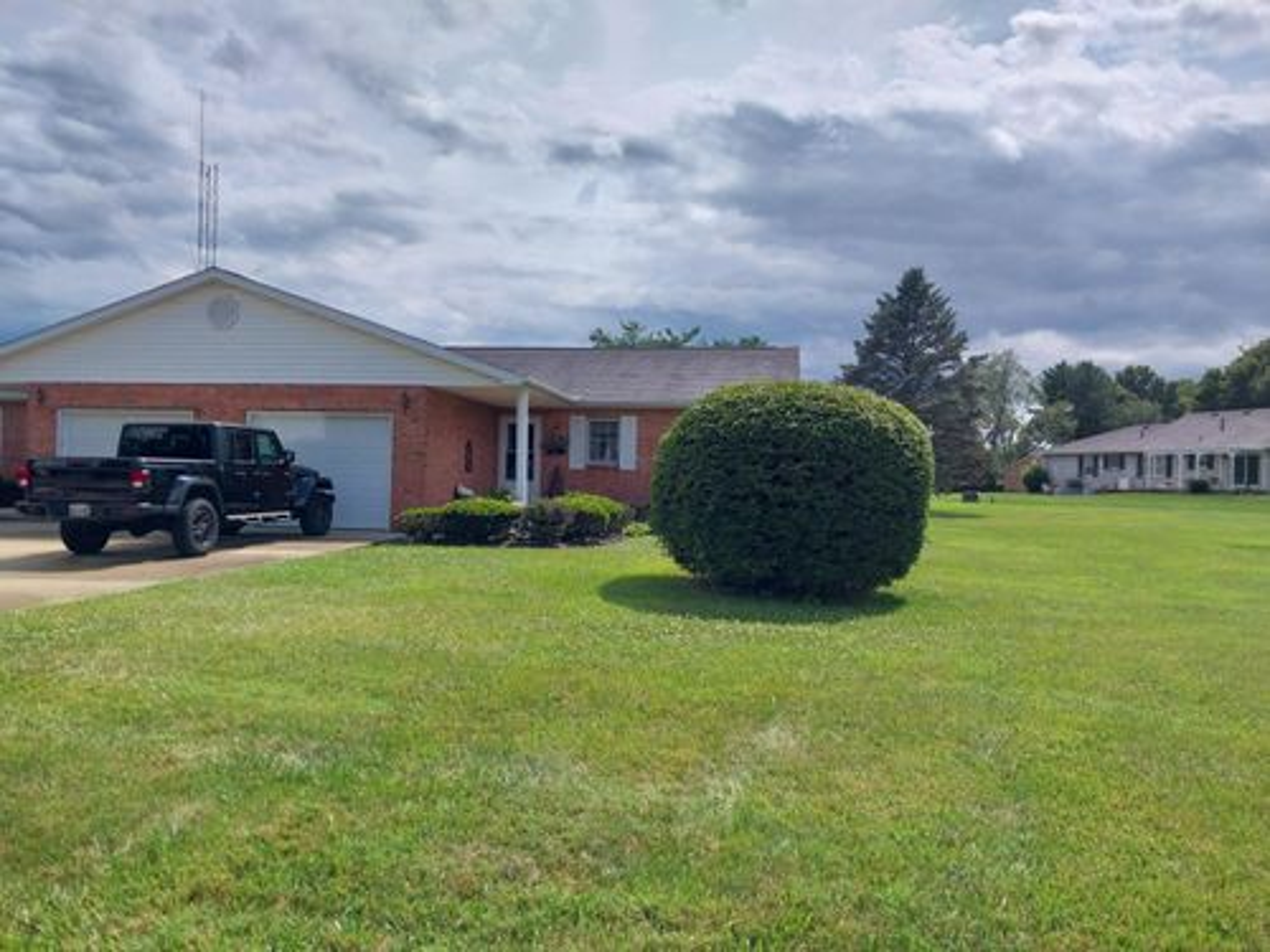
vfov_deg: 53.1
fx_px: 954
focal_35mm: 26
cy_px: 476
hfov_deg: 67.3
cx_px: 635
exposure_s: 1/1136
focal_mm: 4
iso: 20
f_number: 1.8
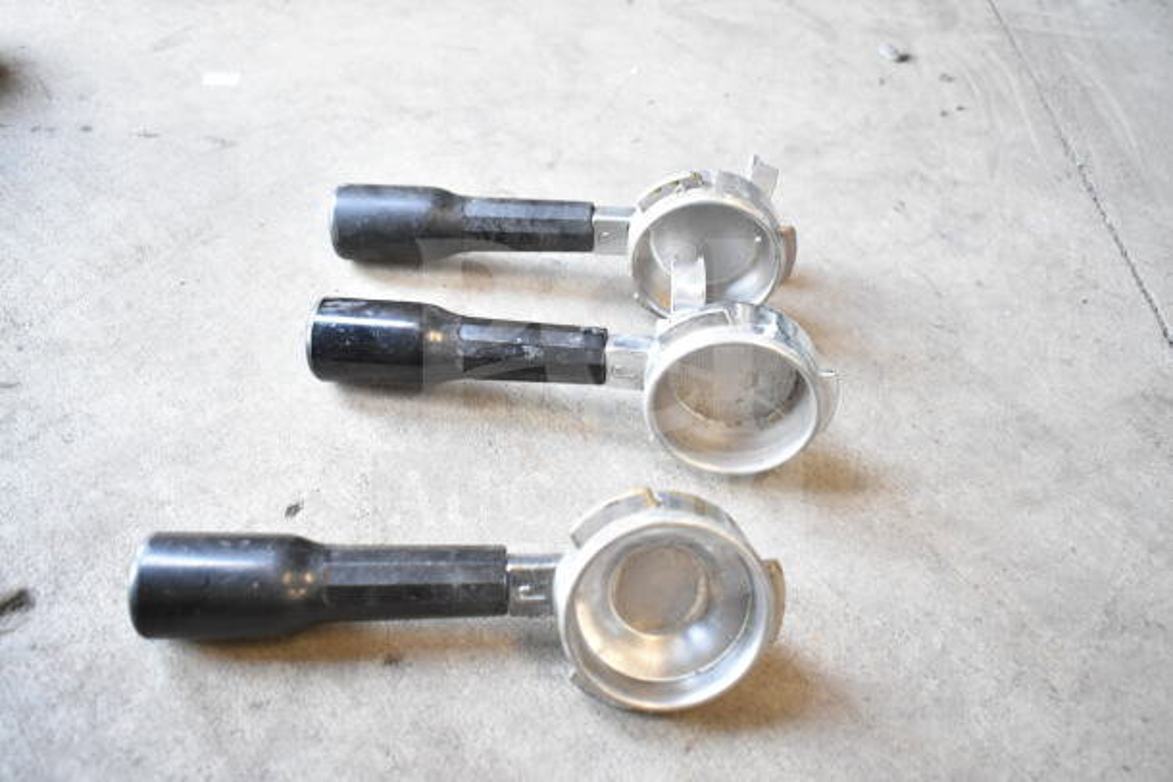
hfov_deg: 61.9
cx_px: 586
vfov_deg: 43.6
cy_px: 391
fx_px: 978
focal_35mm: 30
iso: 1600
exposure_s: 1/80
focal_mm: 20
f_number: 4
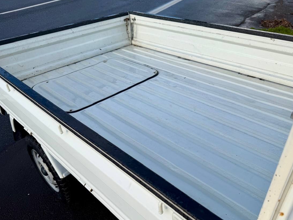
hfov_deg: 63.4
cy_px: 125
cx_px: 150
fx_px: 237
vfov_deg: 49.6
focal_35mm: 28
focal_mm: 6.76
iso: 80
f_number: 1.78
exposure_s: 1/3145
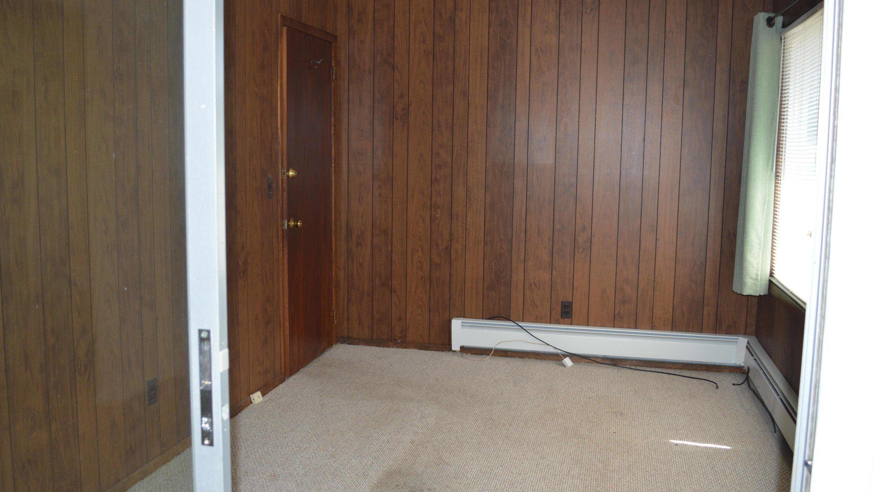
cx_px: 442
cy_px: 234
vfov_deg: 36.7
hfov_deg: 61.0
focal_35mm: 32
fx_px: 742
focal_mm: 20
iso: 400
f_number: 4
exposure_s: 1/80
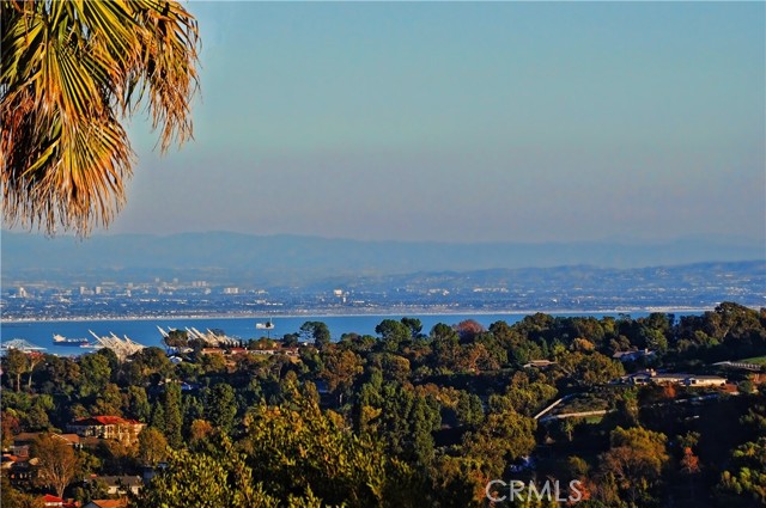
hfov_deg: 8.3
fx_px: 5260
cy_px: 254
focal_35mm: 248
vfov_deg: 5.5
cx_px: 383
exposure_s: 1/640
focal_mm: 165
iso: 250
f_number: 11
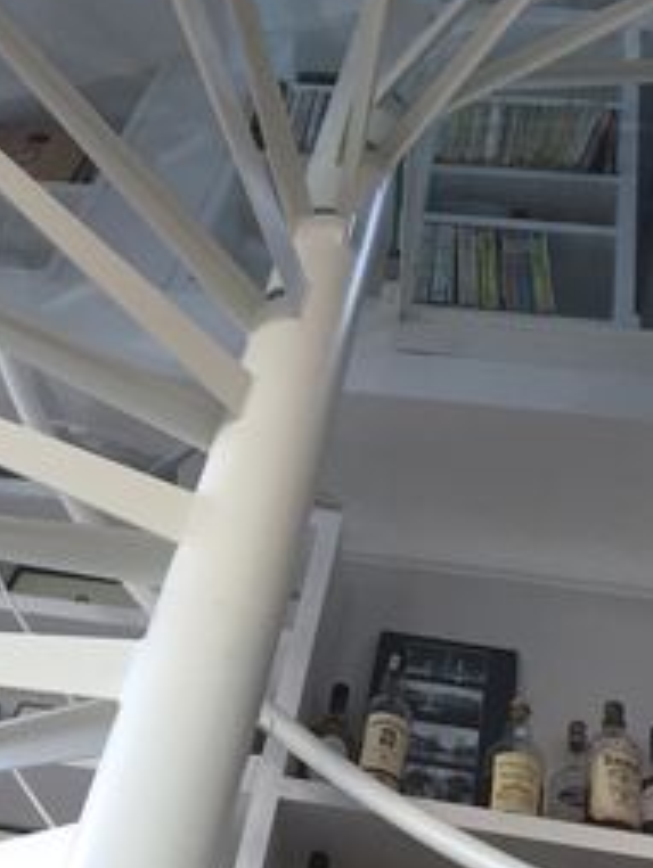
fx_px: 1431
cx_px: 217
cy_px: 420
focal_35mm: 57
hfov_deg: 25.6
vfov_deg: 33.7
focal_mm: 4.15
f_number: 2.2
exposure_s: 1/33
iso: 125
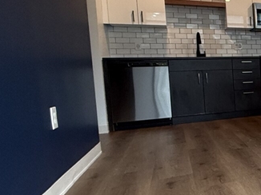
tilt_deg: -2.9
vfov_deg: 32.8
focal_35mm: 44
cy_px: 86
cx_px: 395
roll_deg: +2.0
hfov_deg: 28.0
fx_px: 332
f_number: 2.2
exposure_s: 1/120
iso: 250
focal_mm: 2.22
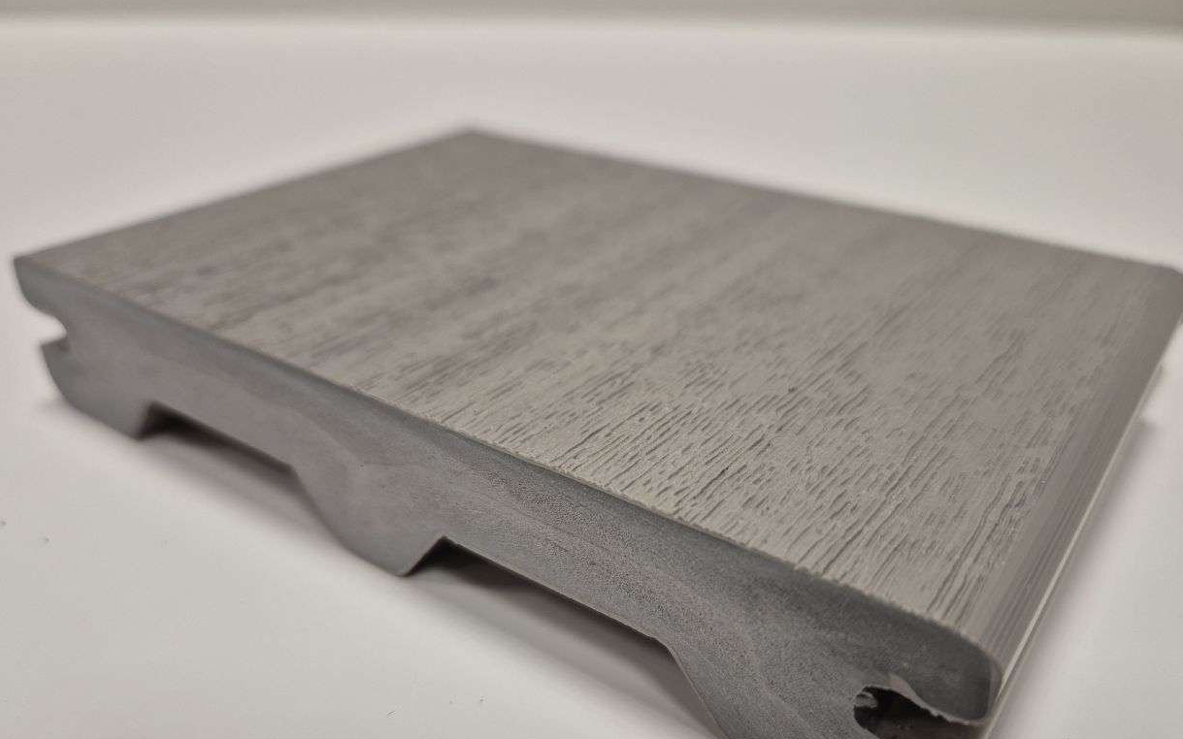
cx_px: 632
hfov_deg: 66.4
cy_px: 460
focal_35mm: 28
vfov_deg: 44.2
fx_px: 903
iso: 100
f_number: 1.8
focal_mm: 5.4
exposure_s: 1/100
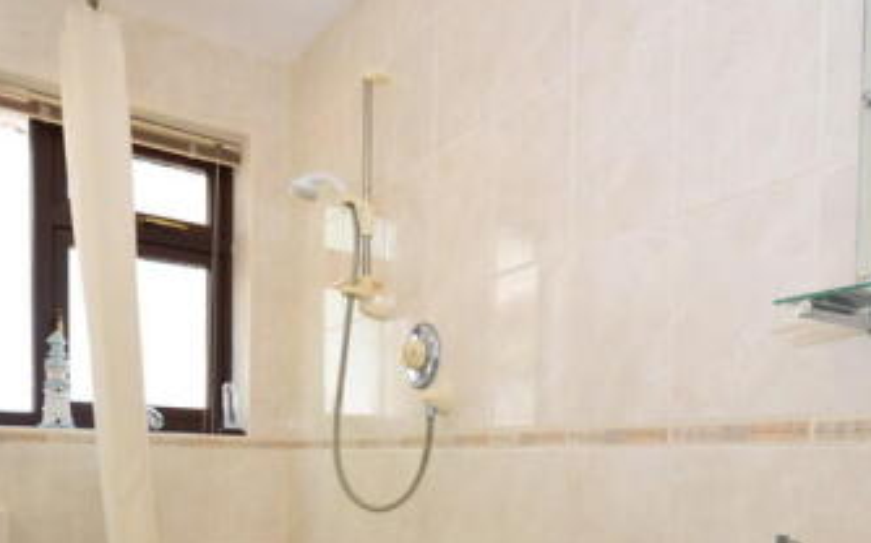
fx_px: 711
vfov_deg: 38.6
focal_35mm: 30
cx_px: 498
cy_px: 497
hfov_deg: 62.7
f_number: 5
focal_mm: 10
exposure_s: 1/100
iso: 800
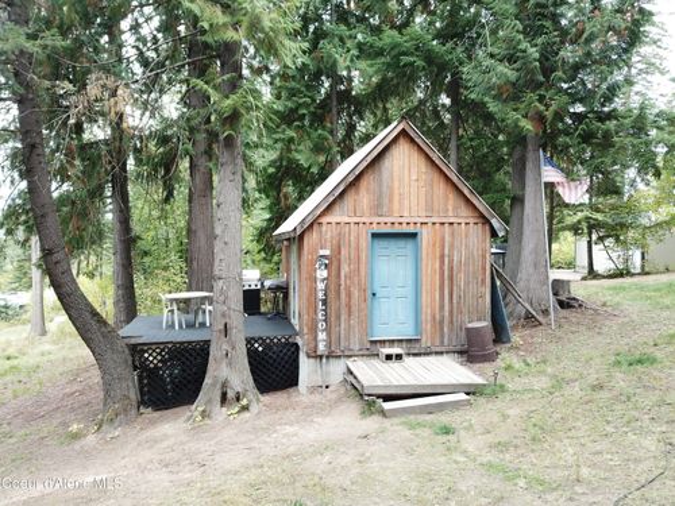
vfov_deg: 53.1
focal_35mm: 26
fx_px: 507
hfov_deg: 67.3
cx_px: 338
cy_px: 253
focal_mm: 4.73
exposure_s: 1/60
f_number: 2.2
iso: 100
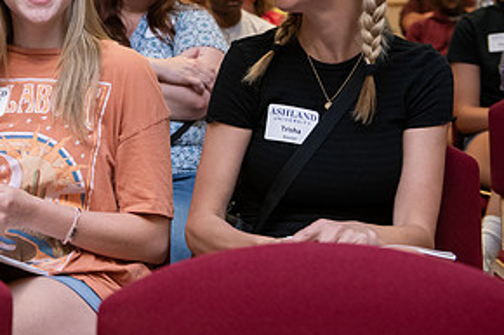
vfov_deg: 15.1
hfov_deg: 21.9
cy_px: 55
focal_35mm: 90
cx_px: 10
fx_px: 1259
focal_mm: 45
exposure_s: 1/160
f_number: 4.5
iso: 2000
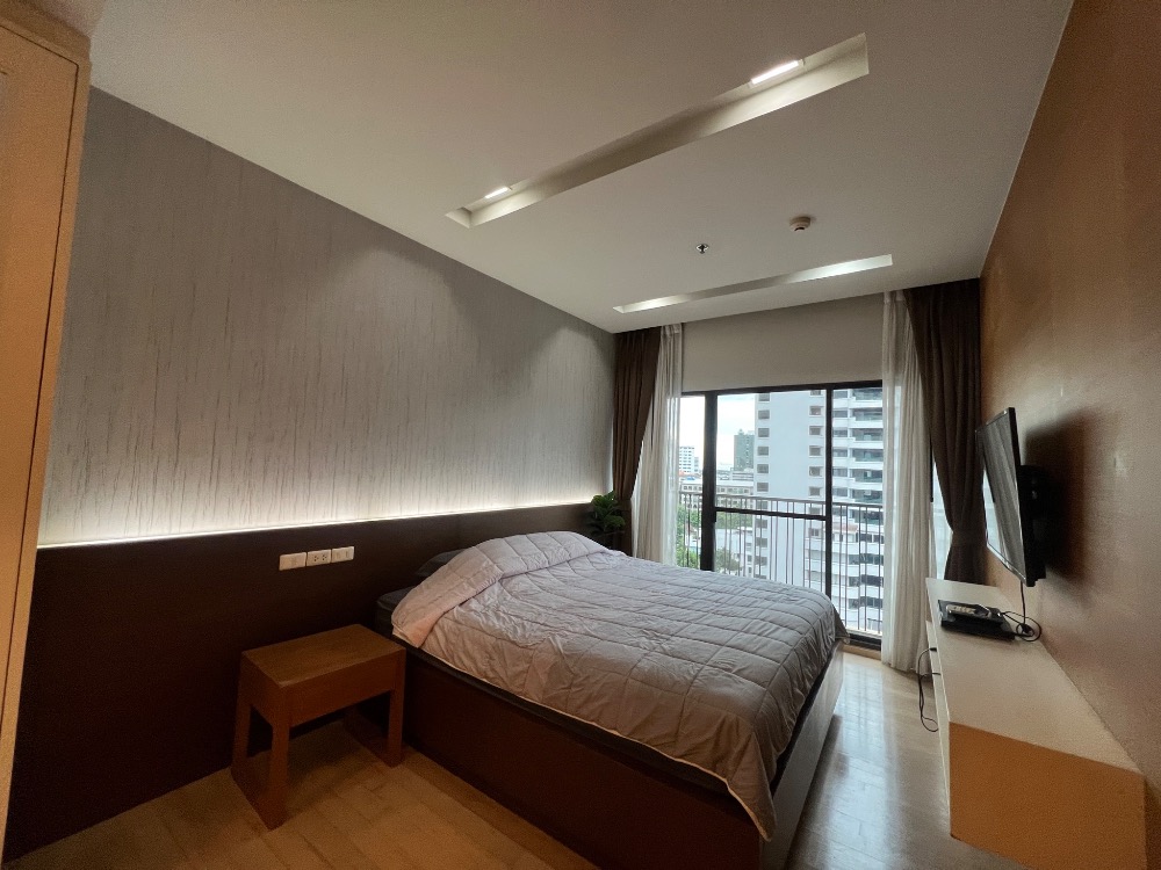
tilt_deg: +4.2
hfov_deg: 106.2
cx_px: 580
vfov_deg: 89.9
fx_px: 436
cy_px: 435
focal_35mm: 13
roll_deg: -2.2
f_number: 1.8
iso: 200
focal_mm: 1.57
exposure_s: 1/50
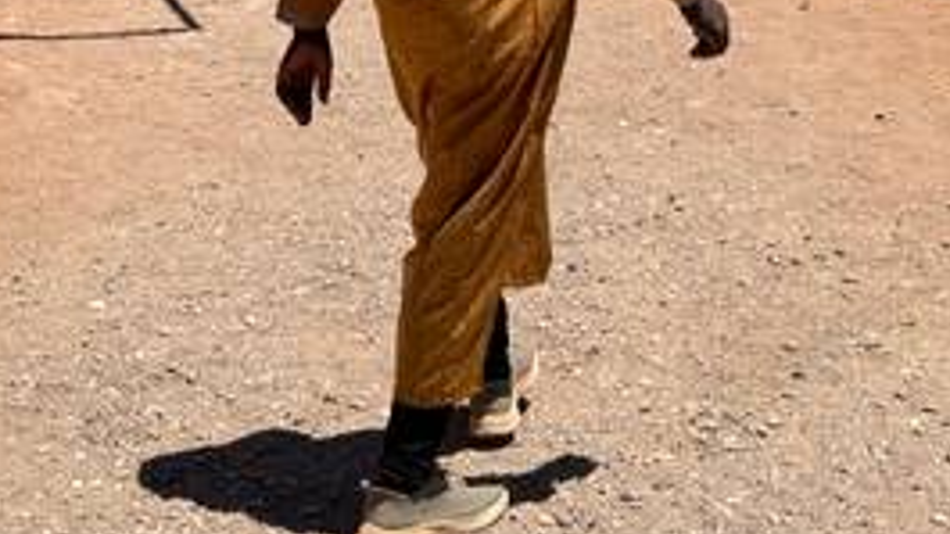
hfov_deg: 29.7
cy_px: -283
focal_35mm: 71
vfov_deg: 15.6
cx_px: 498
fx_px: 1788
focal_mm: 6.76
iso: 80
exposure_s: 1/6711
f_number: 1.78
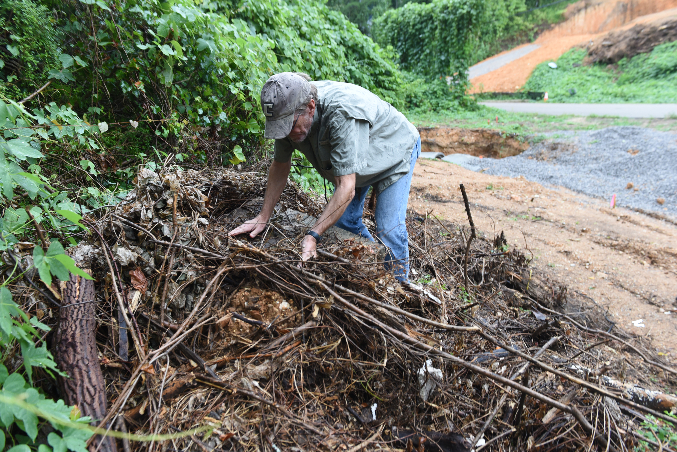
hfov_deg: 63.6
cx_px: 338
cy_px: 226
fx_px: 546
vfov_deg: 45.0
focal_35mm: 29
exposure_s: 1/60
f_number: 4.5
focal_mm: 29
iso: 1000
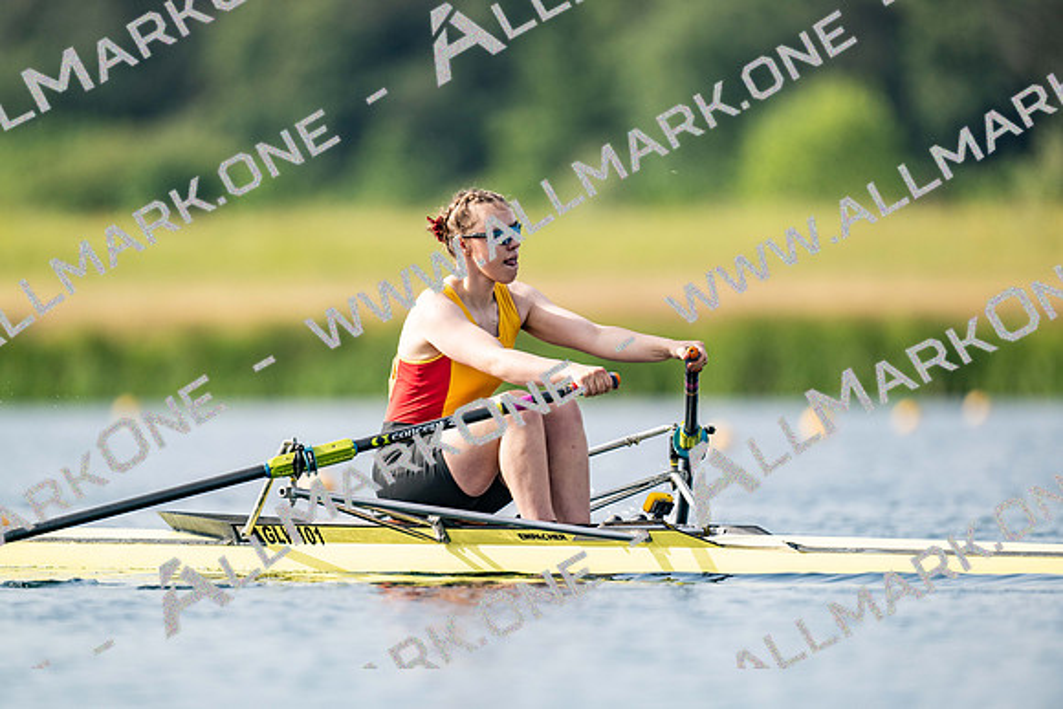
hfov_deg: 3.4
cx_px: 532
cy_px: 354
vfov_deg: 2.3
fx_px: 17720
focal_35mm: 600
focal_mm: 600
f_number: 4
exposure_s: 1/2500
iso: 200
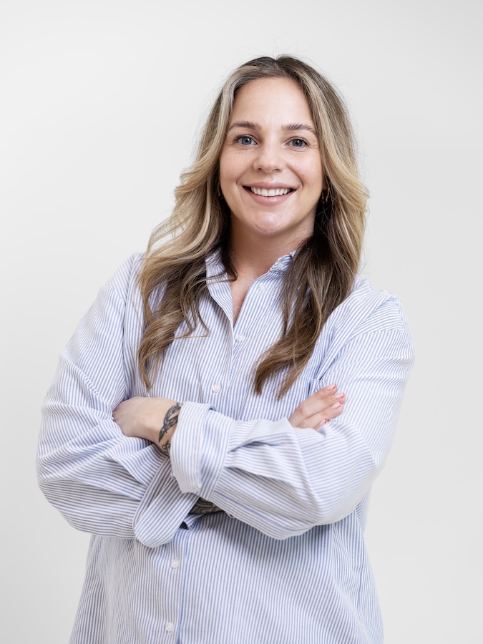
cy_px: 322
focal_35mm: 87
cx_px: 242
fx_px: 1619
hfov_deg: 17.0
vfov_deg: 22.5
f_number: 3.6
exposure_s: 1/125
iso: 500
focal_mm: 110
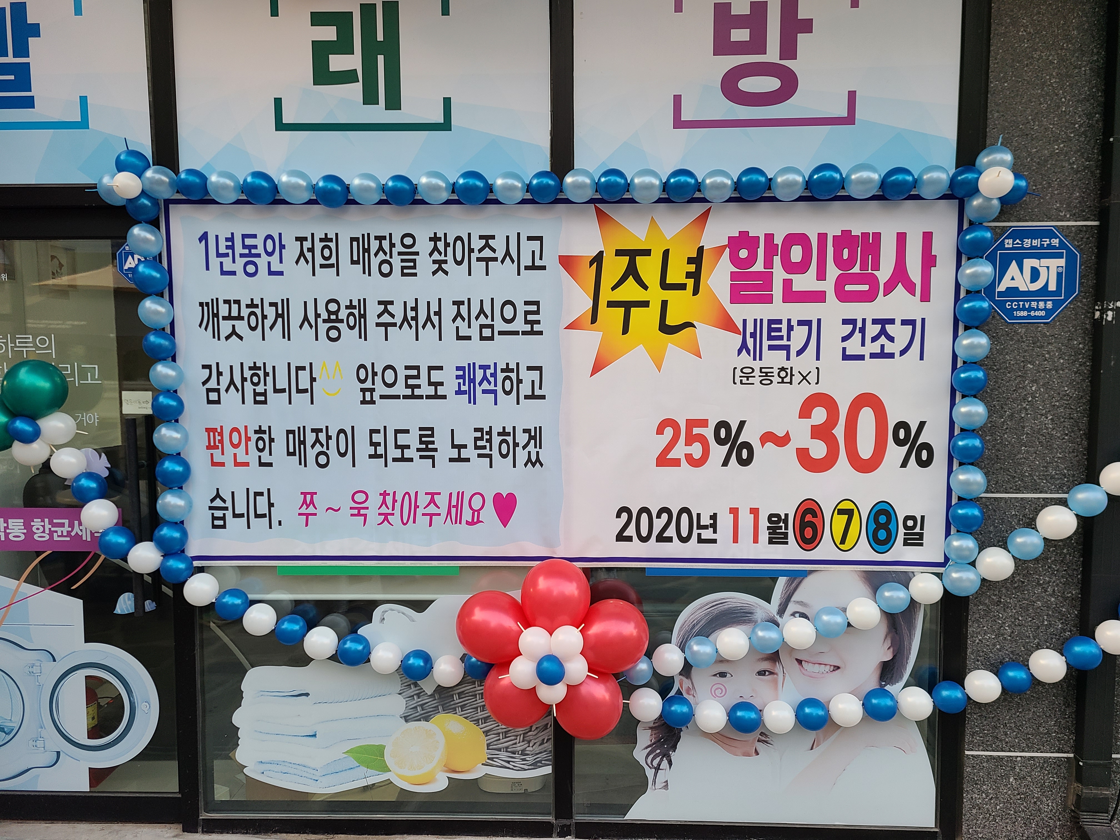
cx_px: 560
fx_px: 841
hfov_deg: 67.3
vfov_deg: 53.1
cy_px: 420
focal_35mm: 26
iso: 80
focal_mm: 5.4
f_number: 1.8
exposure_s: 1/119
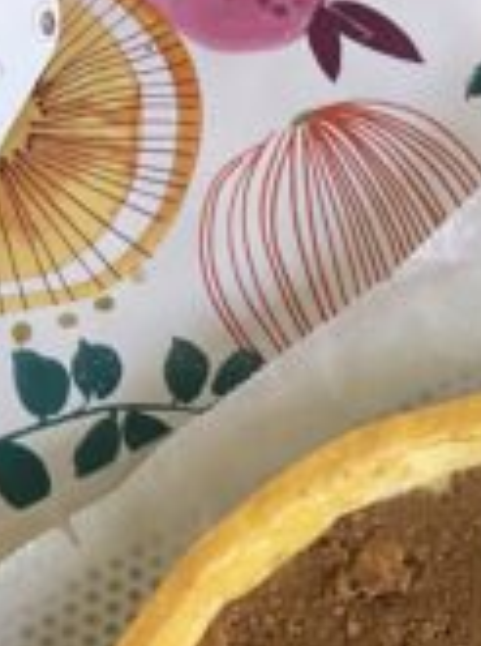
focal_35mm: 79
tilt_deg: -72.7
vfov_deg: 21.6
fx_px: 1469
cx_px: 577
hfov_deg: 17.7
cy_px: 908
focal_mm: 4.25
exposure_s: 1/60
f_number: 1.8
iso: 500
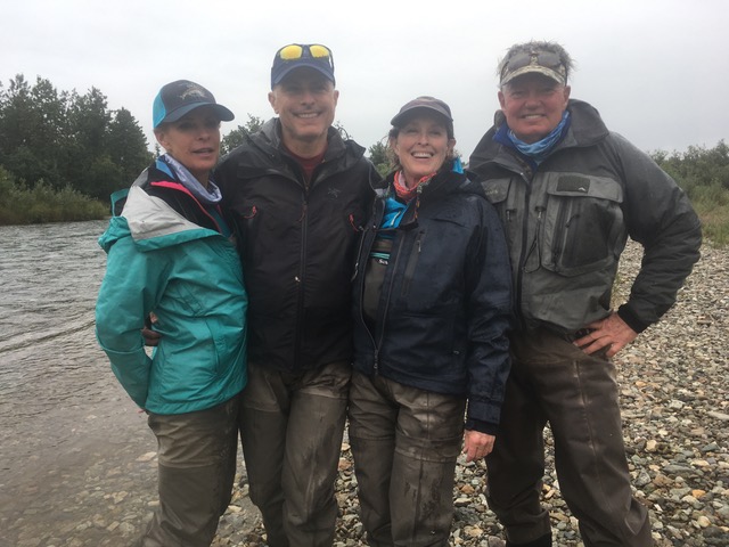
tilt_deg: -6.5
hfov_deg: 61.7
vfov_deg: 48.2
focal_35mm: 29
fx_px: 611
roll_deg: +0.1
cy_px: 274
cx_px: 364
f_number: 2.2
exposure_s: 1/506
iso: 25
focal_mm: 4.15
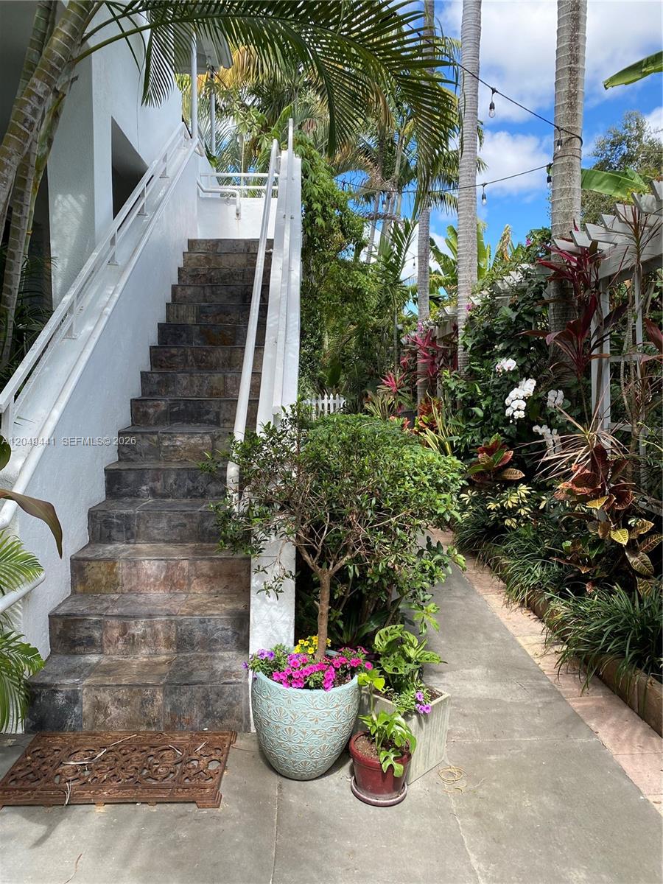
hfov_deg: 53.1
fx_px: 664
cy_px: 442
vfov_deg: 67.3
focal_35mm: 26
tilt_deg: -3.7
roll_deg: +1.2
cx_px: 332
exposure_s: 1/742
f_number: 1.8
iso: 32
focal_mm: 4.25
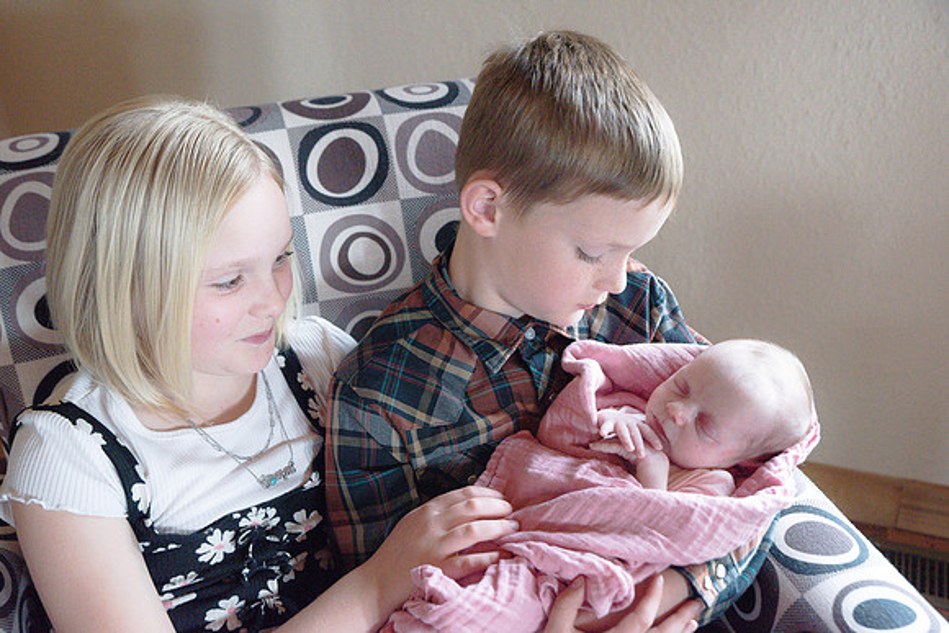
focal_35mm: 45
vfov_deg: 29.9
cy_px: 316
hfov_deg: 43.6
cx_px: 474
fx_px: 1186
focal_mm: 45
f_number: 4.5
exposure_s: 1/160
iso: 8000
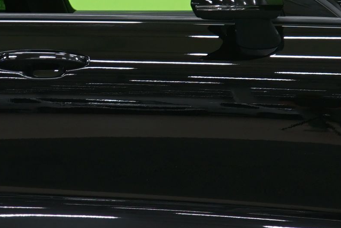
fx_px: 1838
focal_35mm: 194
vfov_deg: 7.1
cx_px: 91
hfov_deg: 10.6
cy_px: 72
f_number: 4.5
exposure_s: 1/8
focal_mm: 39
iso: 400
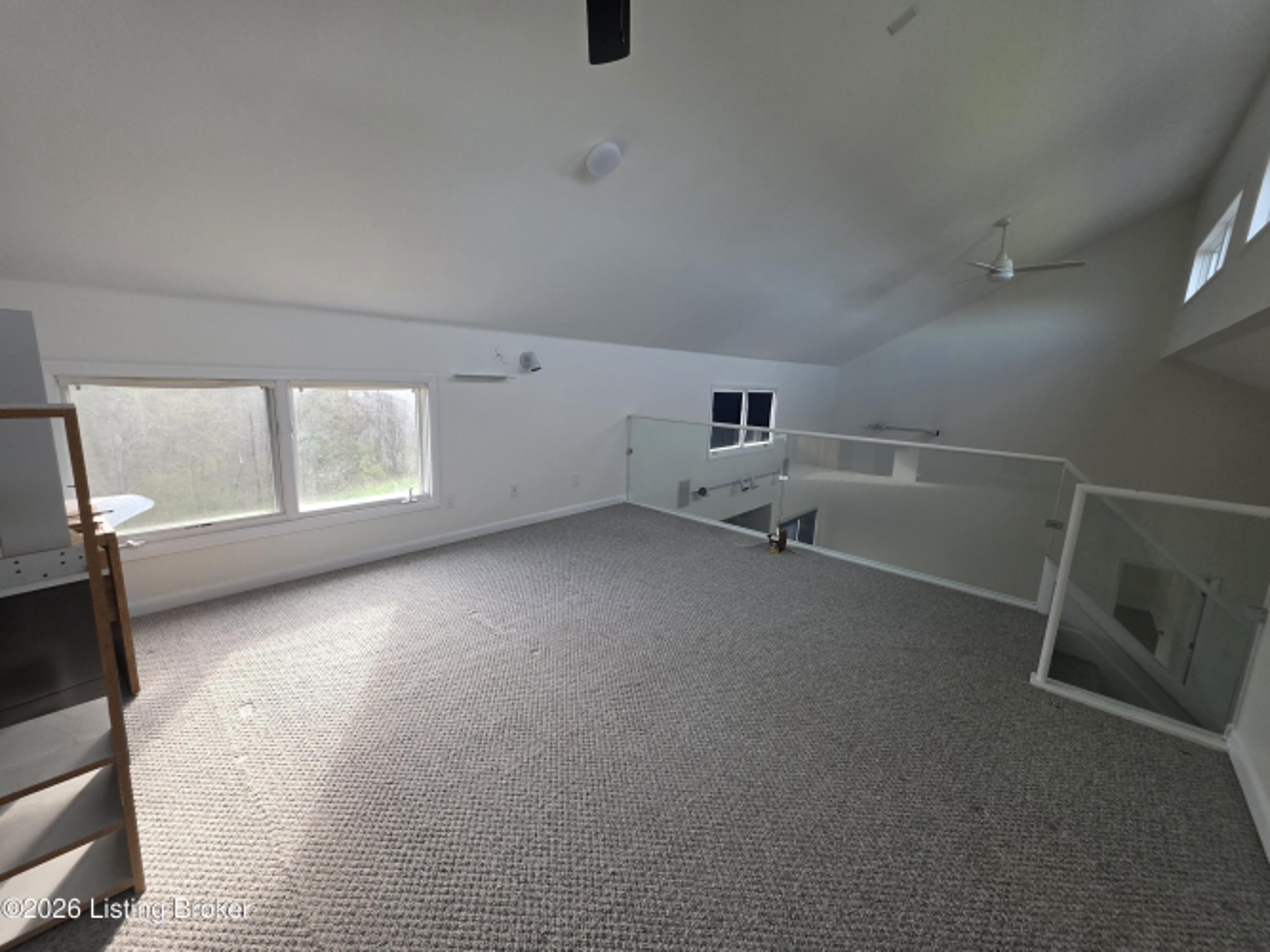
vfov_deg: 89.9
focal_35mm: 13
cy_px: 476
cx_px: 635
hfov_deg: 106.2
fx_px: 477
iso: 200
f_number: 1.9
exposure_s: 1/359
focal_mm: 2.2
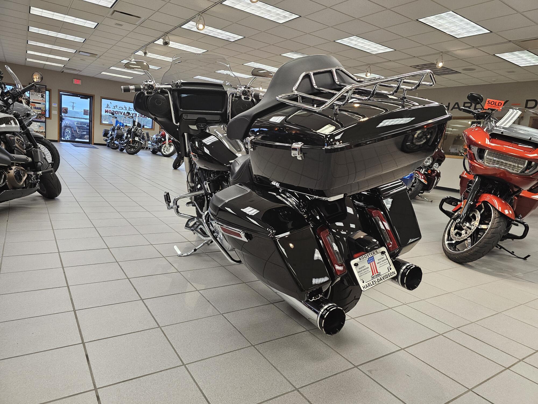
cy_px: 202
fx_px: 357
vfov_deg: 58.9
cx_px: 269
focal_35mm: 23
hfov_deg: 73.9
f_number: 1.7
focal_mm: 6.3
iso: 250
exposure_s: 1/120
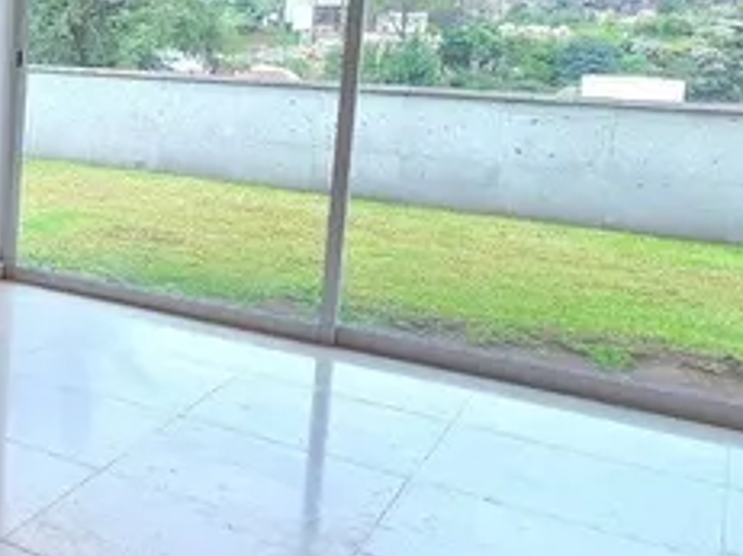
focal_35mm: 45
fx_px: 965
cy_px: 125
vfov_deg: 31.5
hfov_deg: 27.1
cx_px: -408
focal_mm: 2.2
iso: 200
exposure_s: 1/120
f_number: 2.2
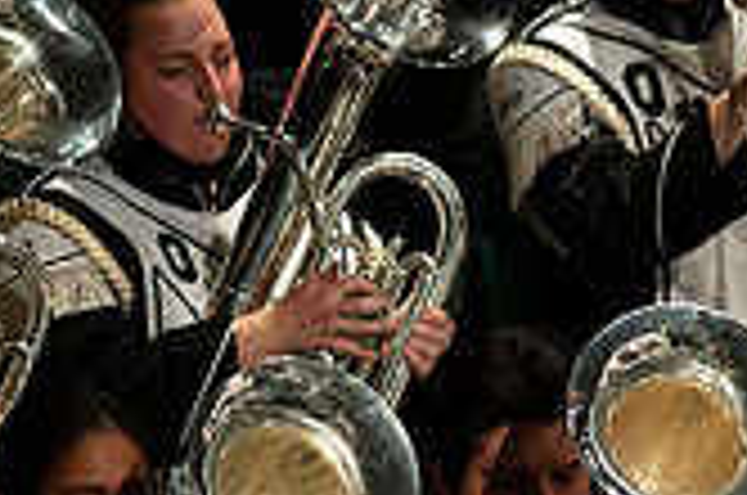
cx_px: 634
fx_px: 21704
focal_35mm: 1048
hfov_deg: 2.0
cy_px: 792
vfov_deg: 1.3
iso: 3200
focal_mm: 300
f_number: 2.8
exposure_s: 1/500
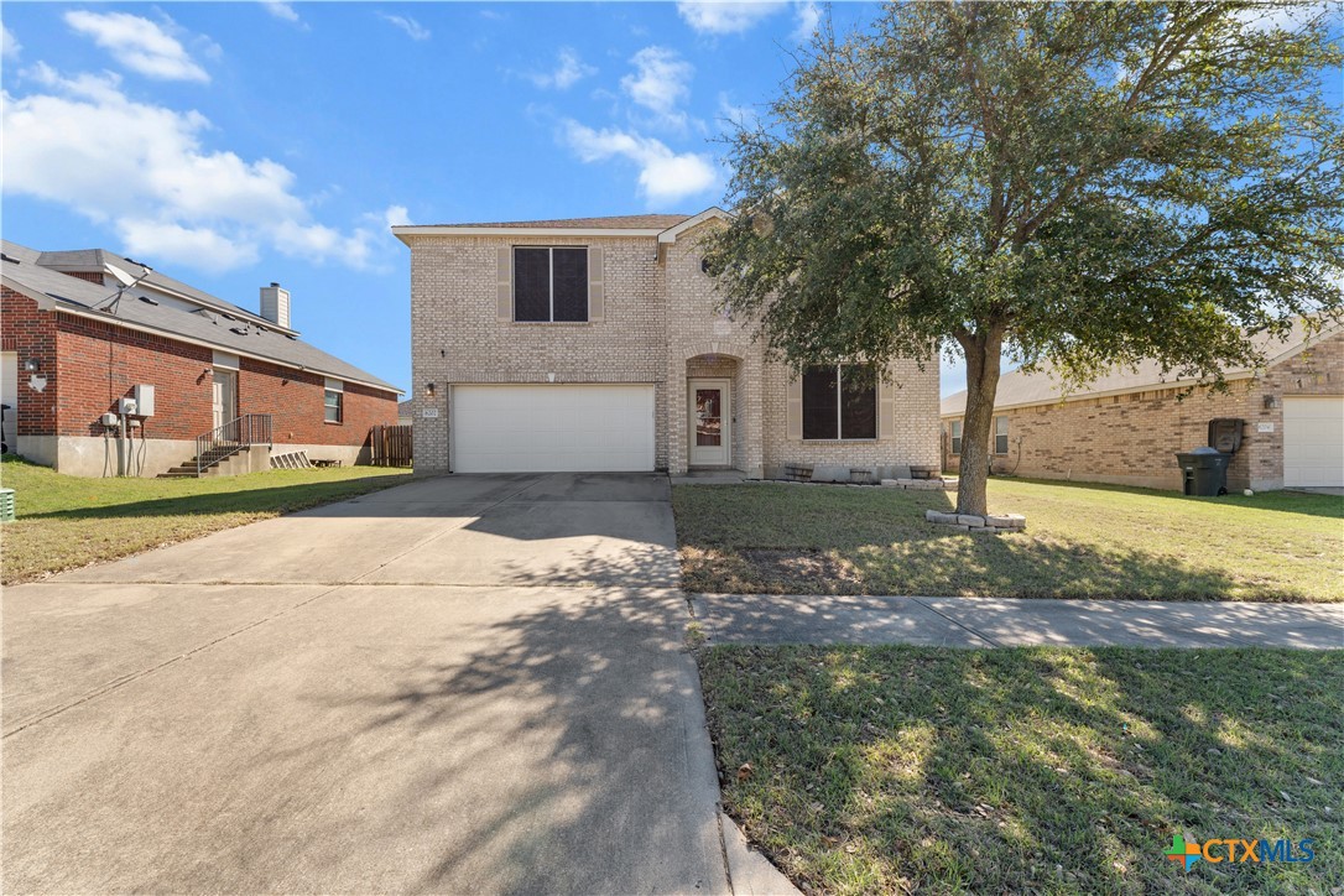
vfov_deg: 81.2
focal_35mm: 14
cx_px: 672
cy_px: 448
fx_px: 523
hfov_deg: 104.3
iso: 320
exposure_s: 1/60
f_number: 8
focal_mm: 14
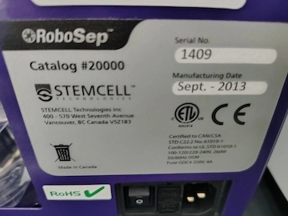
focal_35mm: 24
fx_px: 200
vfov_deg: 56.8
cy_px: 108
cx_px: 144
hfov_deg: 71.6
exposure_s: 1/60
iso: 876
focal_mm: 5.56
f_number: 1.8
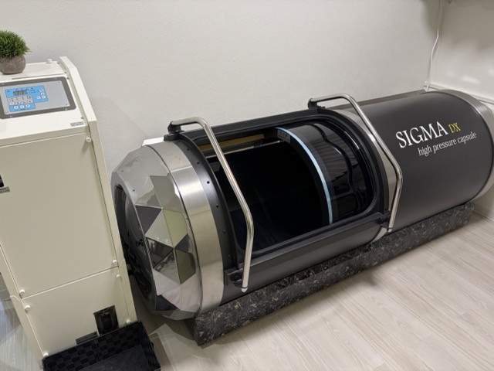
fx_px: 371
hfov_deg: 67.3
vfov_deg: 53.1
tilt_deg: -28.6
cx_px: 247
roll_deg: -0.7
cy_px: 186
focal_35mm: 26
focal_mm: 5.96
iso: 125
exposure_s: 1/61
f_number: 1.6
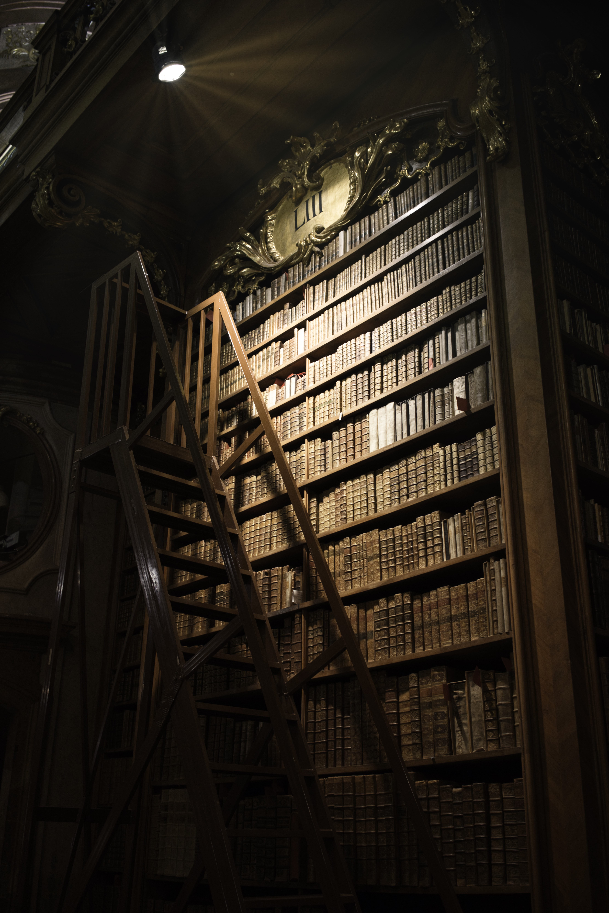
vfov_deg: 54.4
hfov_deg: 37.9
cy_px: 456
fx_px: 888
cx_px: 304
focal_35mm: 35
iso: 800
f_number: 4
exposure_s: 1/25
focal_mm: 35
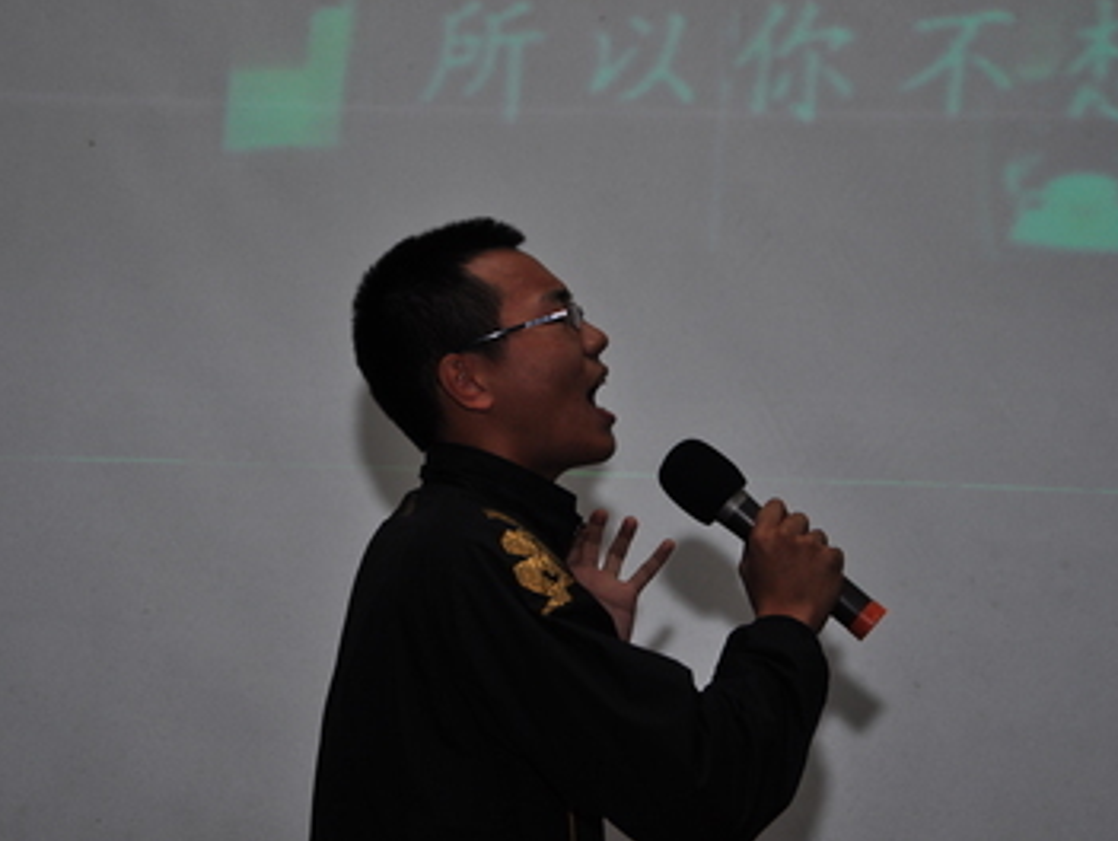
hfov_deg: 23.8
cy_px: 420
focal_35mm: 82
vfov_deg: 18.0
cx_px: 567
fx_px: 2651
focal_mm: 50
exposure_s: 1/60
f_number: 5
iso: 320
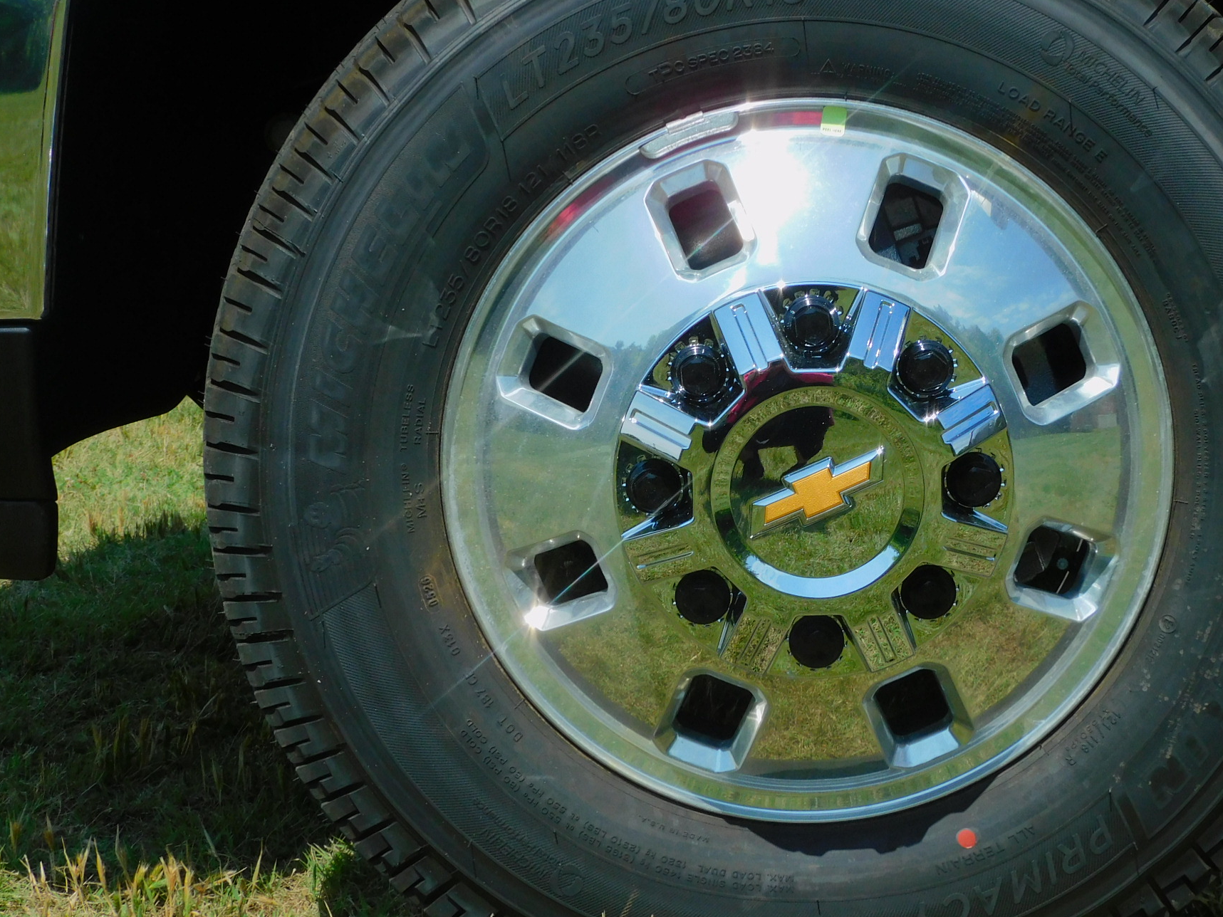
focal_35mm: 86
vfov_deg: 17.2
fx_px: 3039
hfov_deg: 22.7
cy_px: 427
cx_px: 801
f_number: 4.2
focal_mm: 11.6
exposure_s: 1/1600
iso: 125
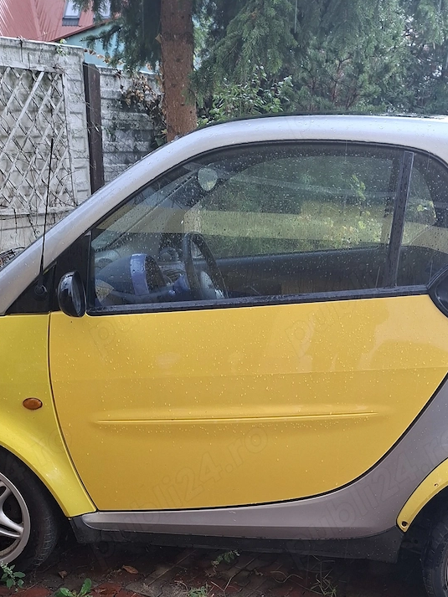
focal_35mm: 43
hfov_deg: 33.4
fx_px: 742
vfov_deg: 40.5
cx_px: 275
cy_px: 539
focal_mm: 5.54
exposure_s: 1/120
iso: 40
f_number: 1.8
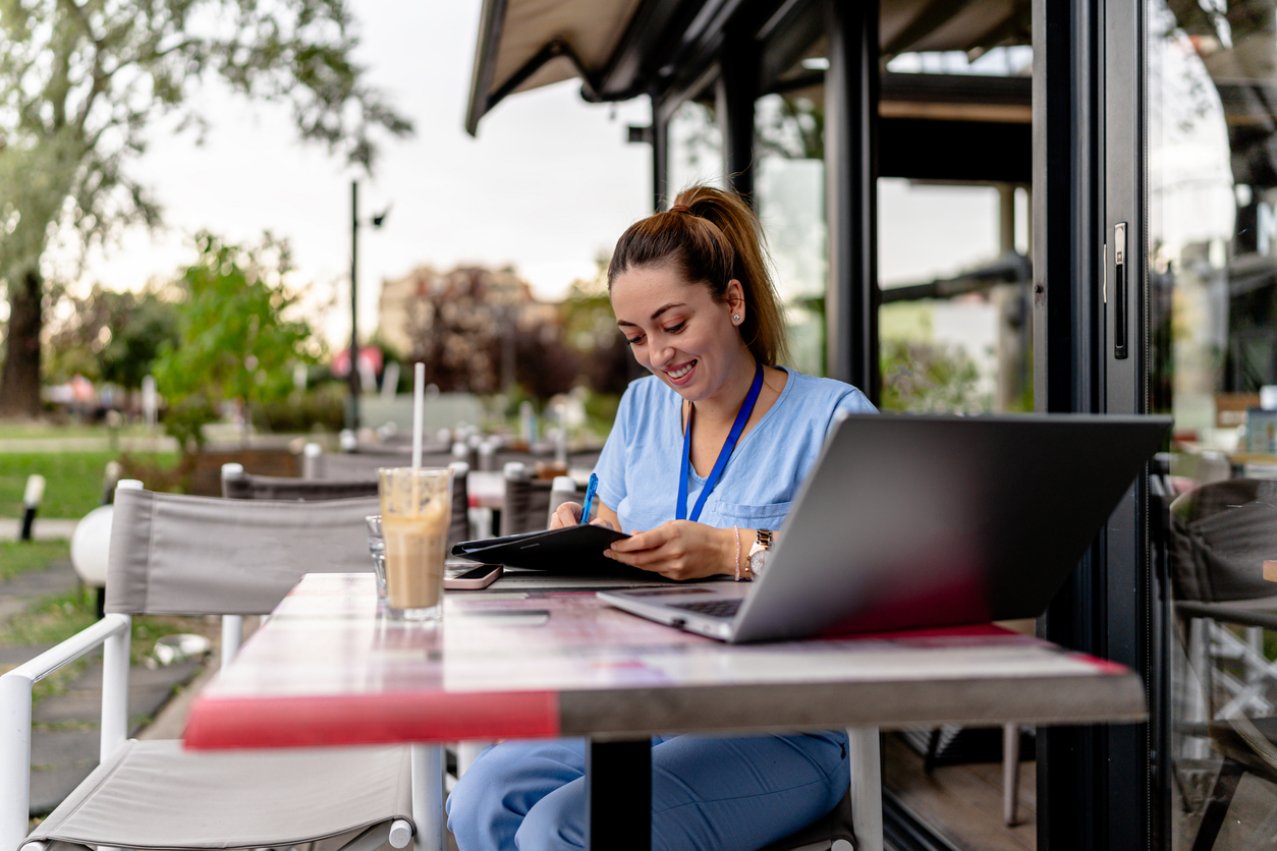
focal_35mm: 35
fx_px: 1241
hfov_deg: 54.4
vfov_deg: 37.9
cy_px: 426
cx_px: 638
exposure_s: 1/640
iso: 160
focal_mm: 35
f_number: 1.4
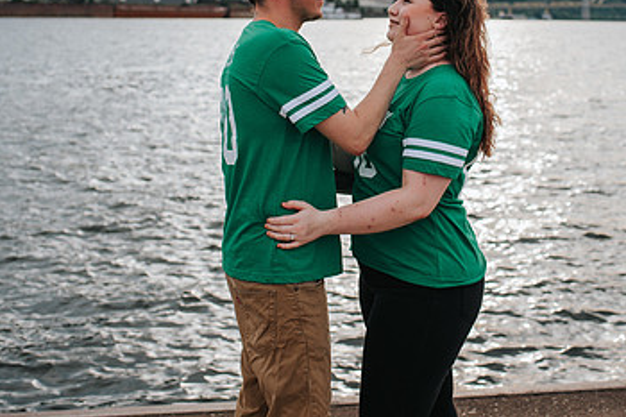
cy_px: 67
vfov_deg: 21.5
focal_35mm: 62
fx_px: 1078
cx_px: 376
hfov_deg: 32.3
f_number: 3.2
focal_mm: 35
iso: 100
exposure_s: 1/1000
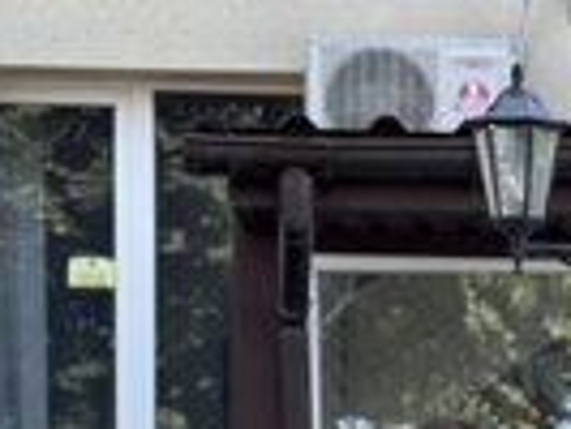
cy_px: 575
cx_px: 773
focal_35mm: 144
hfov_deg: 13.2
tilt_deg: +2.2
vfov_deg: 10.1
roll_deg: +0.4
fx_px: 2377
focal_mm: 6.76
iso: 64
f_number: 1.78
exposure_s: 1/678
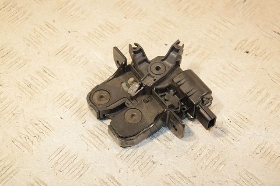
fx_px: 606
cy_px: 93
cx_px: 140
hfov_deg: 26.0
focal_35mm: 78
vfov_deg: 17.5
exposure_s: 1/200
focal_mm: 52
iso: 800
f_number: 6.3
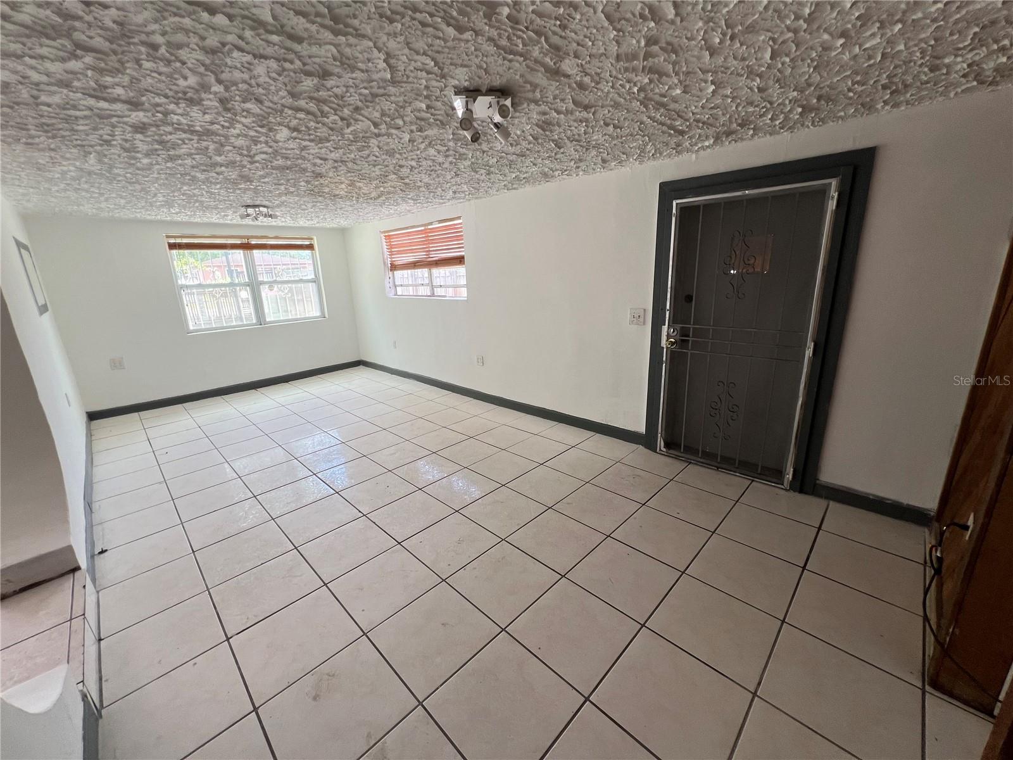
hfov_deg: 106.2
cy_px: 380
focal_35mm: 13
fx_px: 380
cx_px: 506
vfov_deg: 89.9
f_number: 1.8
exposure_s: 1/99
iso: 50
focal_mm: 1.57
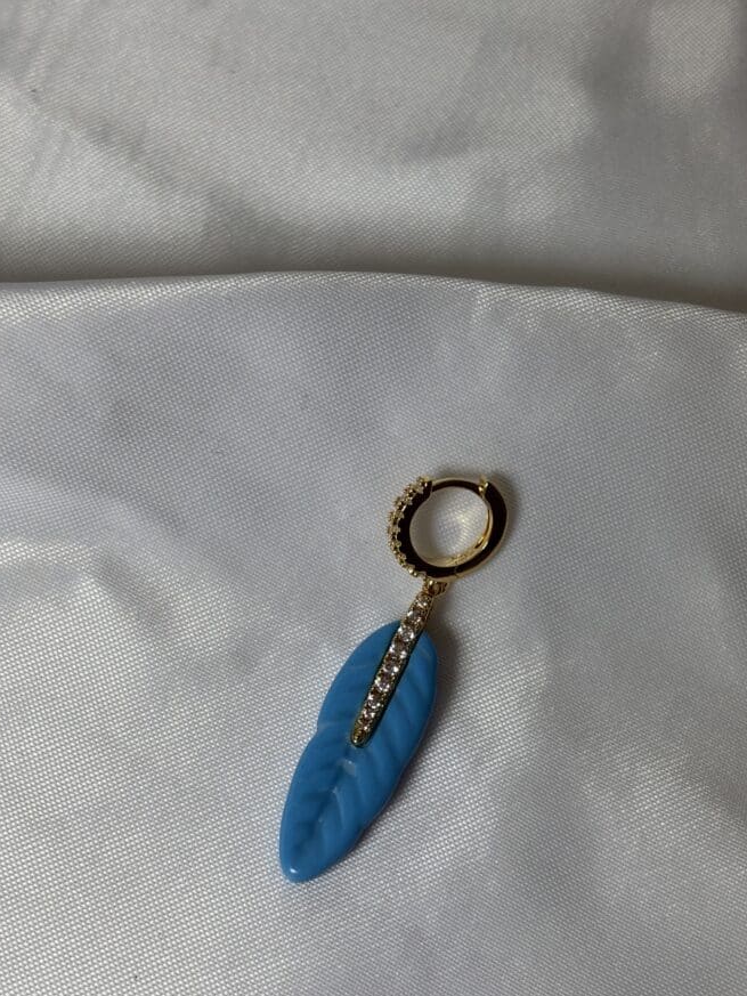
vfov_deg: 31.6
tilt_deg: -67.0
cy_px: 583
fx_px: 1755
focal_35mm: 61
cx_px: 373
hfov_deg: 24.0
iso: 32
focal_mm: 5.96
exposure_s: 1/391
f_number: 1.6
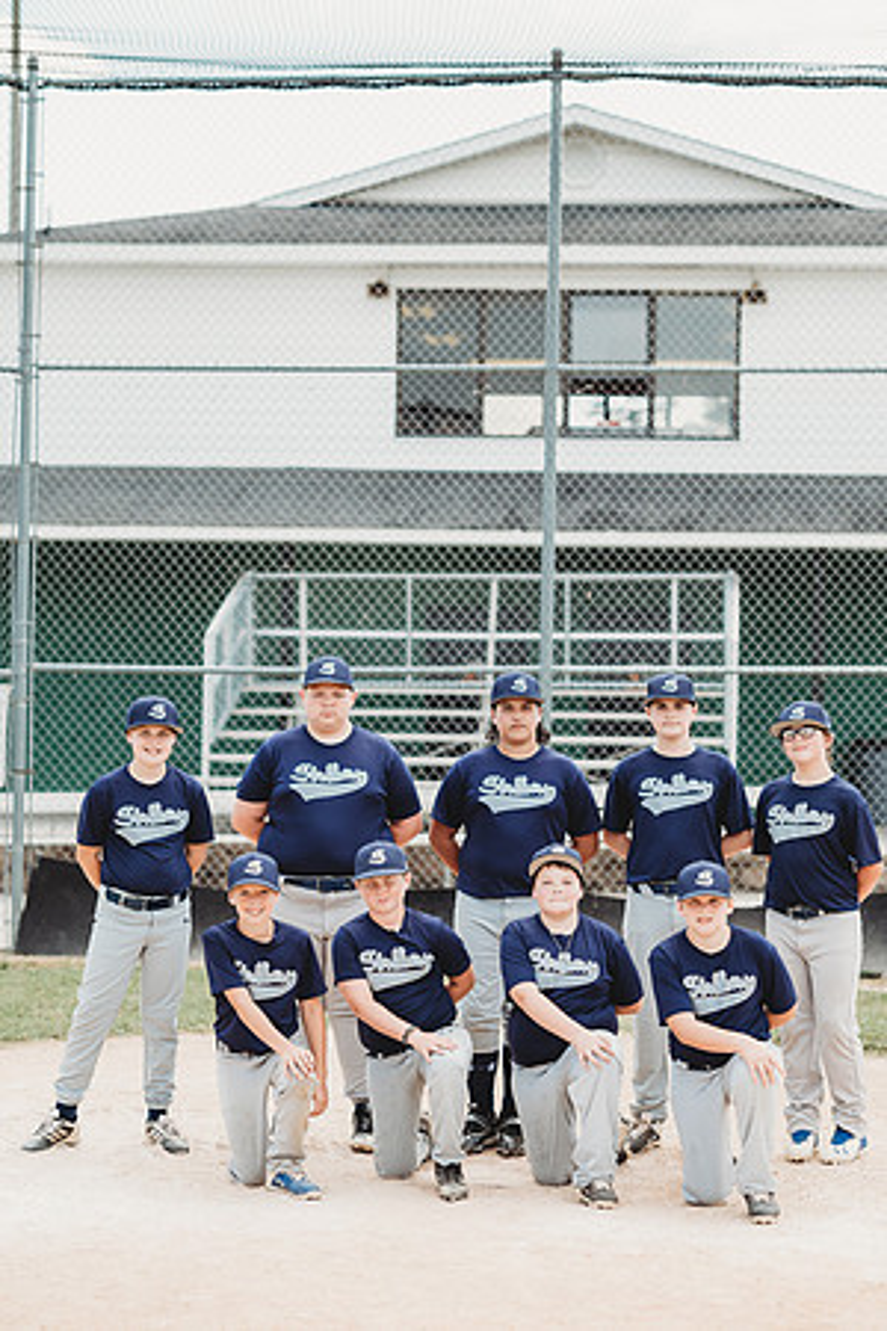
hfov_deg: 16.1
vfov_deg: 23.9
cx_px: 444
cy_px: 666
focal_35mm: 85
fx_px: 3141
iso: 100
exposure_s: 1/500
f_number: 2.8
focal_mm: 85
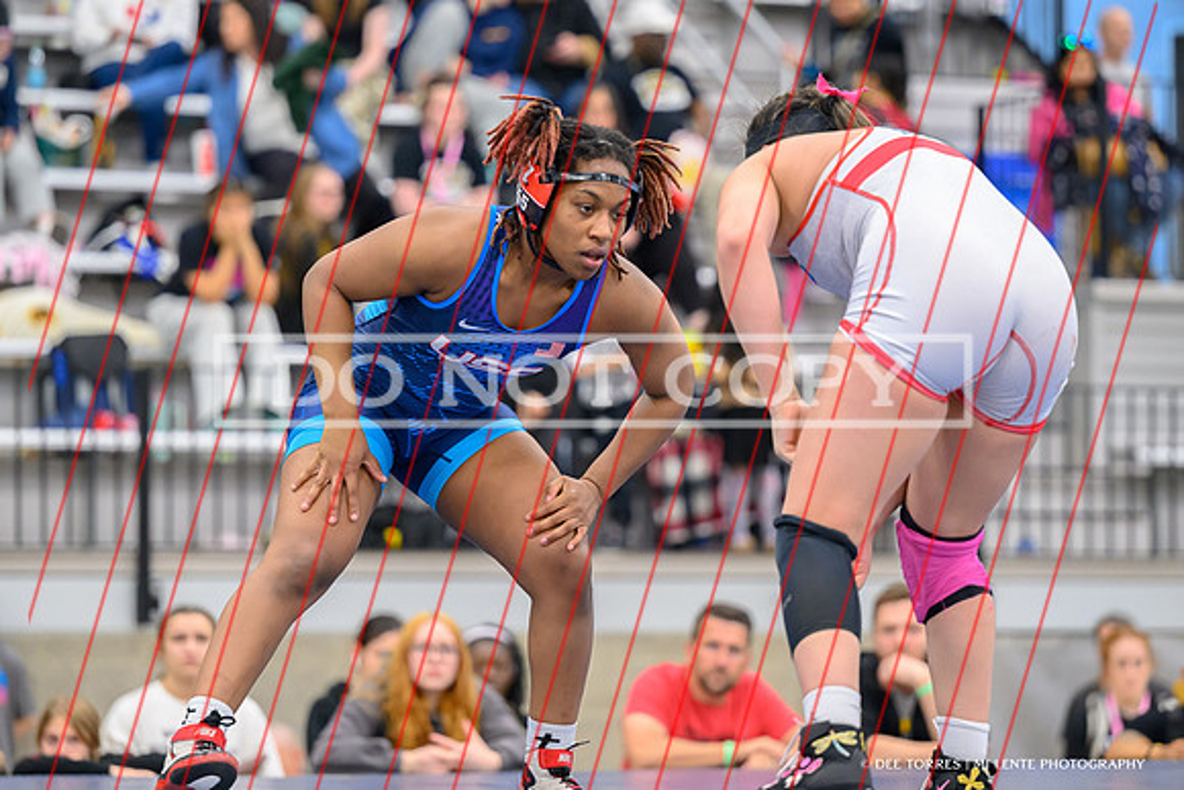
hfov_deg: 11.7
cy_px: 282
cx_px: 597
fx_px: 5763
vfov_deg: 7.8
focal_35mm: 175
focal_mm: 135
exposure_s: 1/800
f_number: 2.8
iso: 3200
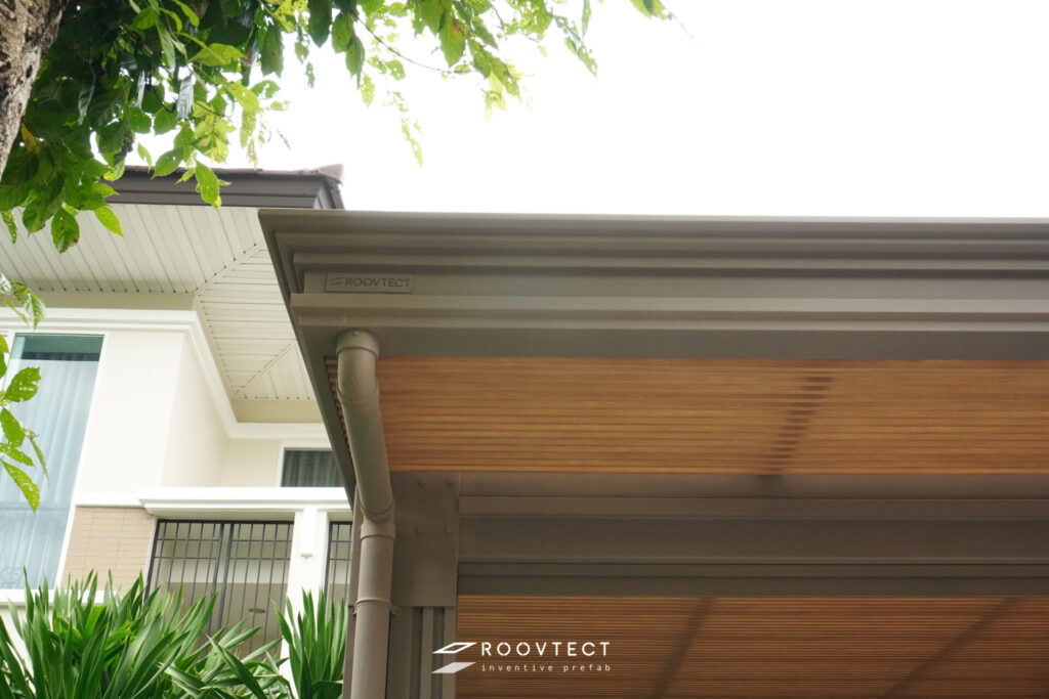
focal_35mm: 42
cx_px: 524
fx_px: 1224
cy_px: 350
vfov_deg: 31.9
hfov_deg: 46.4
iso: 1000
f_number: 10
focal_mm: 28
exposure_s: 1/250
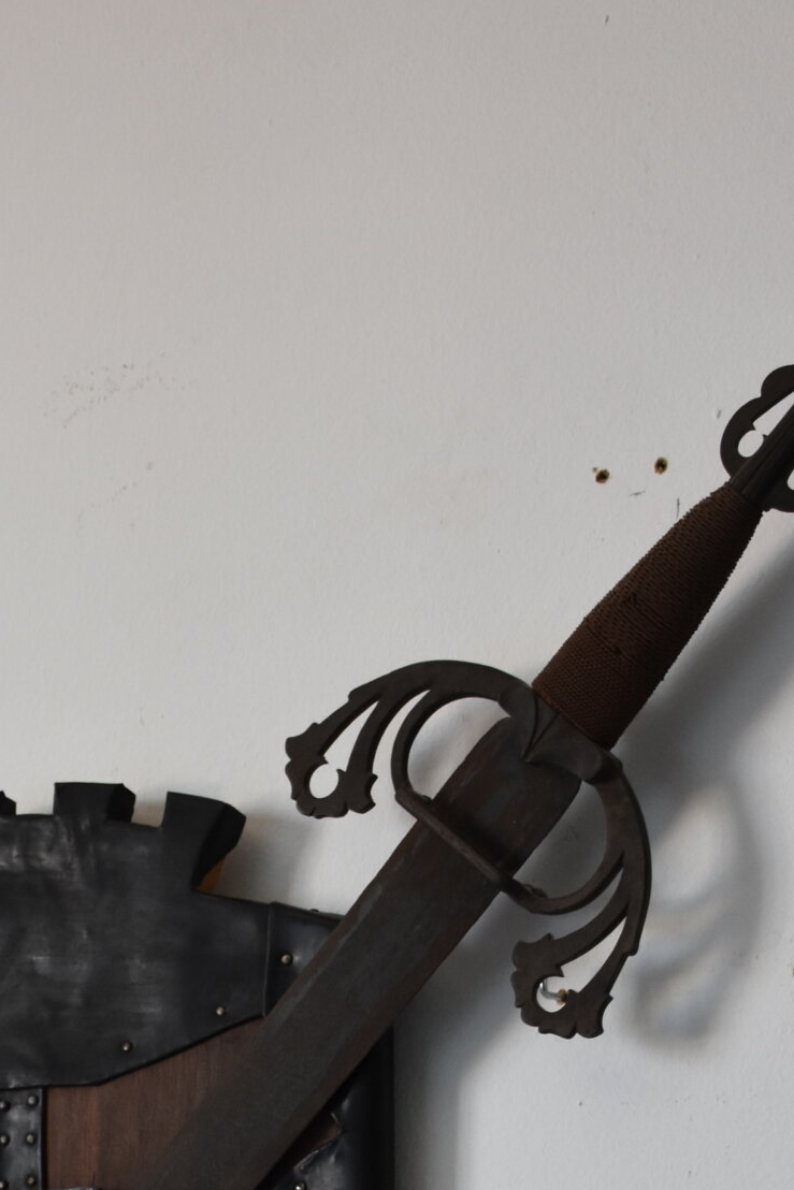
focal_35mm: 104
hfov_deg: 13.1
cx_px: 67
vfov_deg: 18.9
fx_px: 3439
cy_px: 1302
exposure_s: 1/100
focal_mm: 30
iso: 800
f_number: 5
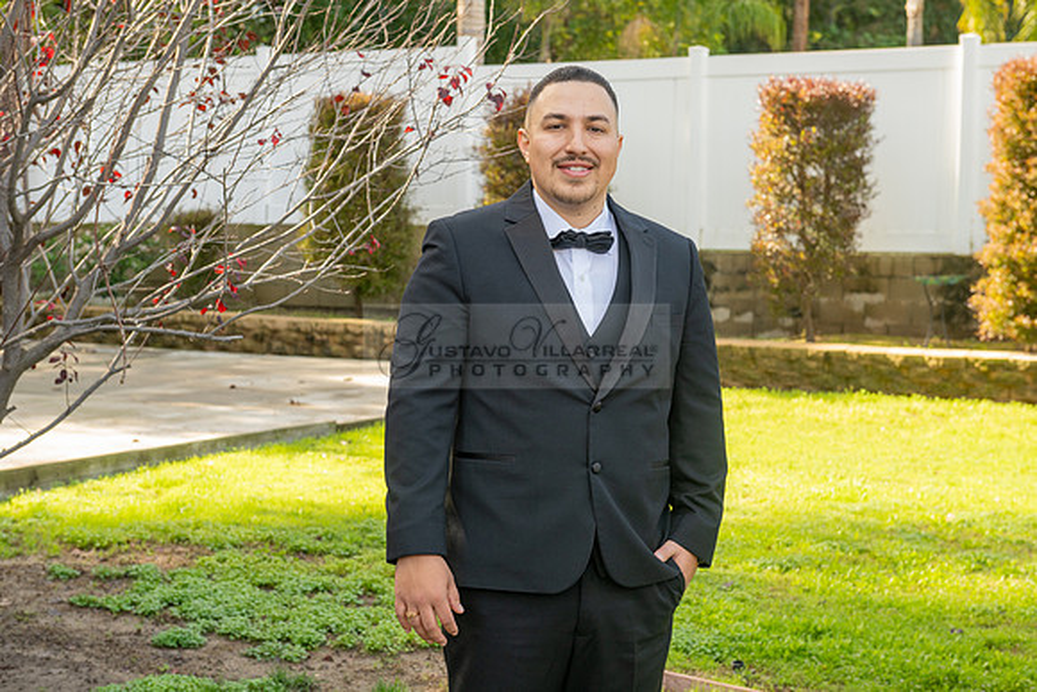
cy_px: 346
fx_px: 1671
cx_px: 518
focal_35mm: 58
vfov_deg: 23.4
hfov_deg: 34.5
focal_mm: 58
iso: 320
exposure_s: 1/160
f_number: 6.3
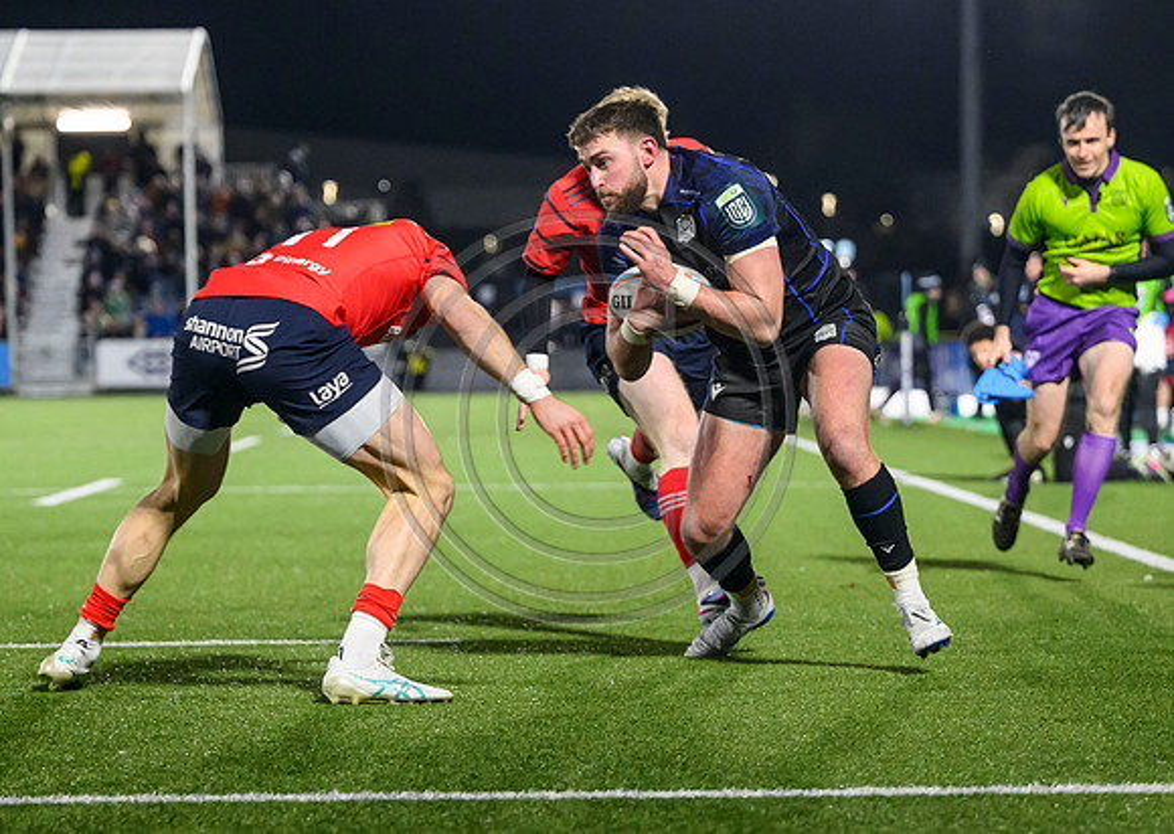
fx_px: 5260
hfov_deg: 12.7
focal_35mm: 158
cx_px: 735
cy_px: 560
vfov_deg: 9.1
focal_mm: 90
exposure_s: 1/1250
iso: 4000
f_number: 2.8
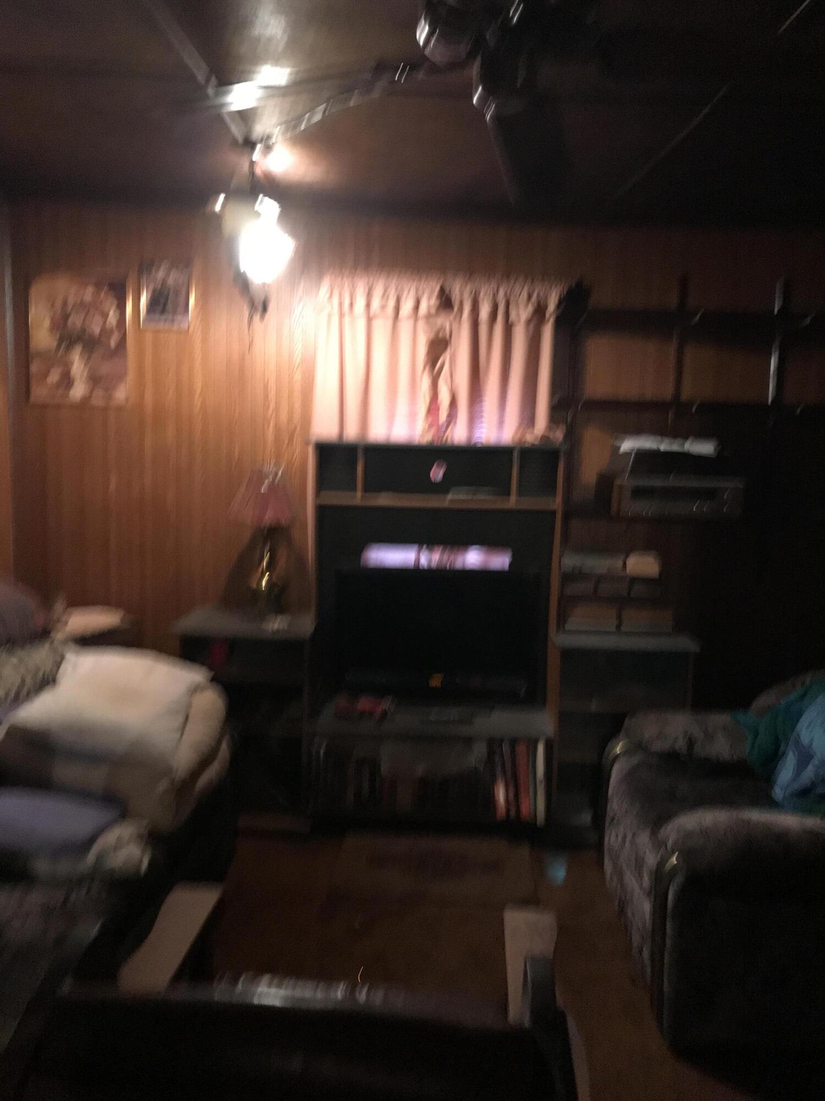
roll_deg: -0.1
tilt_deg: -7.4
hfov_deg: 49.7
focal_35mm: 28
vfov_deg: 63.4
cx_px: 412
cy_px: 550
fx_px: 890
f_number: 1.8
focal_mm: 3.99
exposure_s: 1/15
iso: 250
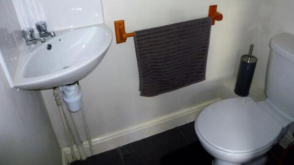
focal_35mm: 28
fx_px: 218
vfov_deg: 41.0
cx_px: 150
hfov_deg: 67.9
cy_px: 55
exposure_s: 1/30
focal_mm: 4.5
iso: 250
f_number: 2.8
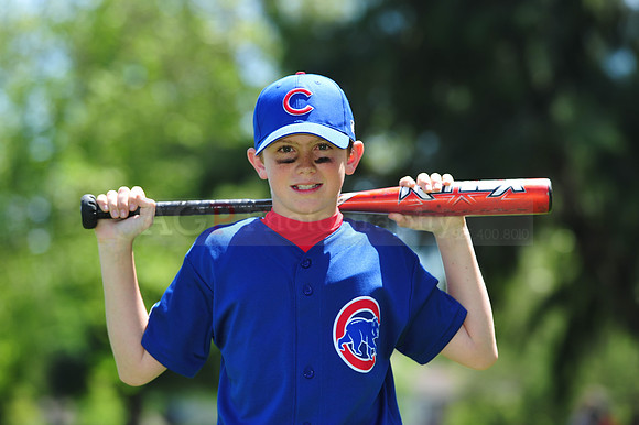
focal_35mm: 200
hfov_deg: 10.3
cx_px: 320
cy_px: 212
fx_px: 3548
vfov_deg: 6.9
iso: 200
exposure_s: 1/400
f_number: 5.6
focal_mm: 200
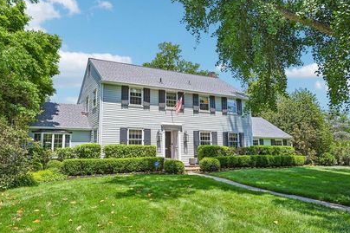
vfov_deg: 48.5
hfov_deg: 68.0
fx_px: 259
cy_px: 109
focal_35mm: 27
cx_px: 159
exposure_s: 1/1000
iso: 800
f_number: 8
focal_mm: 21.5
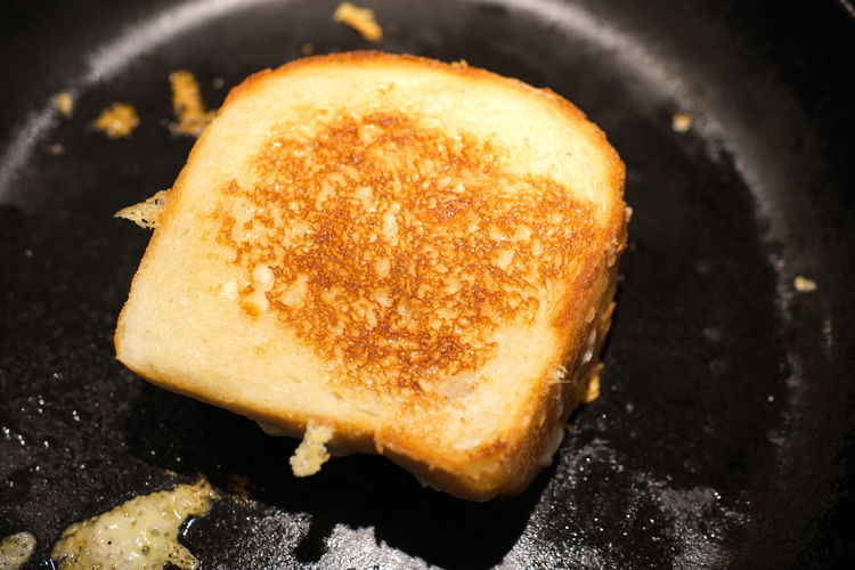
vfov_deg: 29.9
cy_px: 285
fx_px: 1069
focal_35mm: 45
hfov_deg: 43.6
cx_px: 428
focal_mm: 30
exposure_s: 1/42
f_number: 2.8
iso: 320
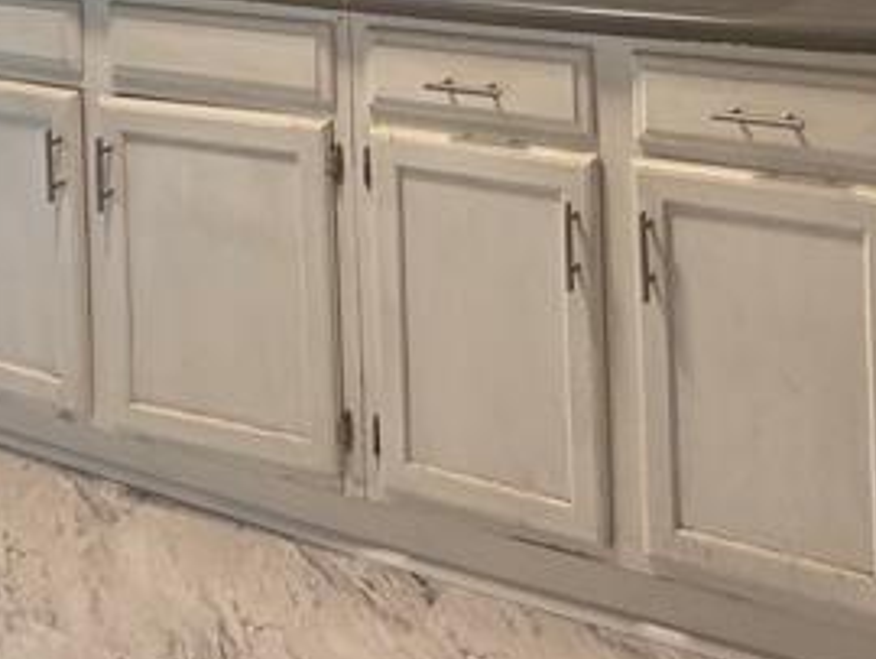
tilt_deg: +0.5
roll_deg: +2.6
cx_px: 597
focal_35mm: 53
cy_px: -334
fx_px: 1342
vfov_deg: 22.5
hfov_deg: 35.7
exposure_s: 1/60
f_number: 2.2
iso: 160
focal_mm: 2.22
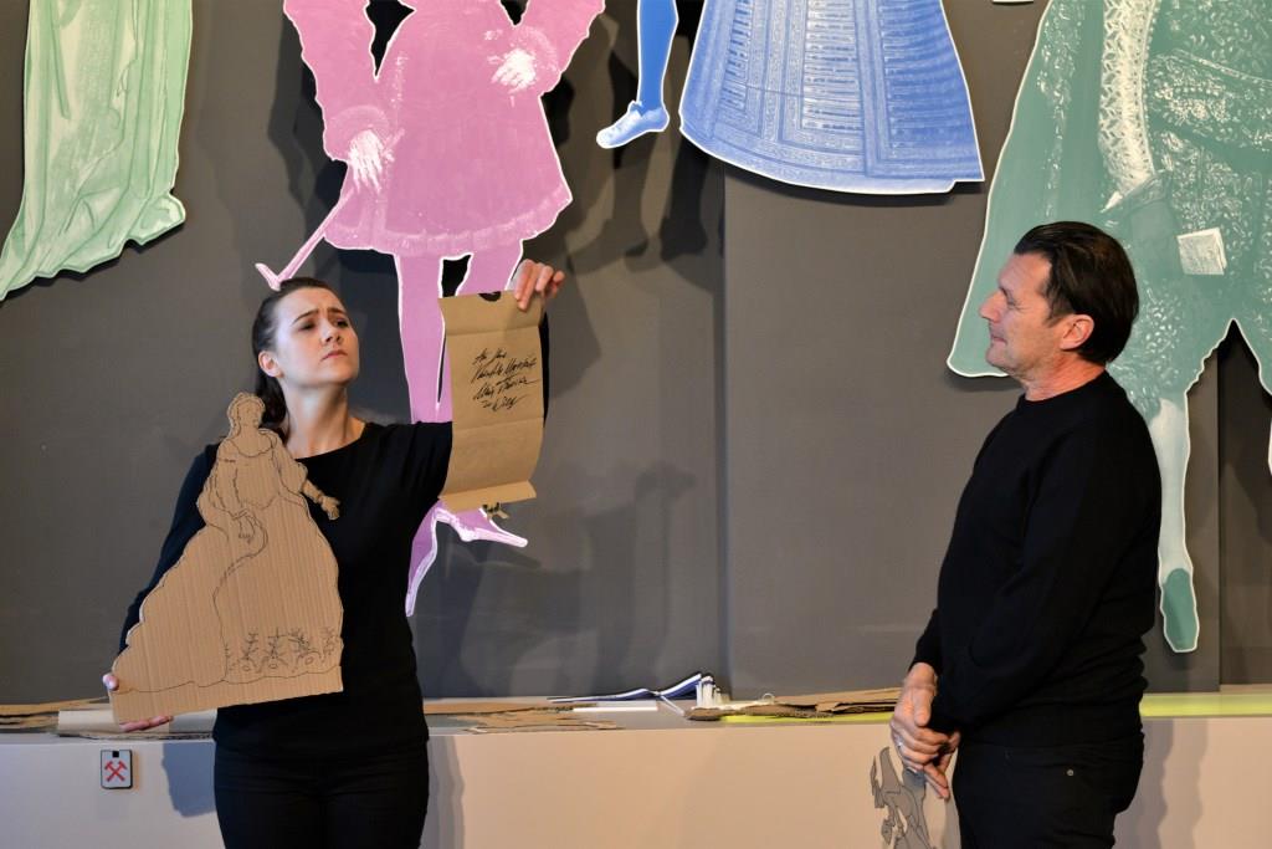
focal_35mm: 95
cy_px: 424
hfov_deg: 21.5
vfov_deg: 14.4
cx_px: 636
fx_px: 3357
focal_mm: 95
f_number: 7.1
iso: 1000
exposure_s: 1/100
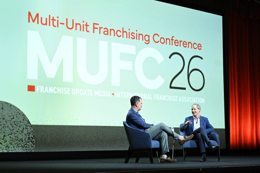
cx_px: 130
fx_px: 505
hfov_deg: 28.9
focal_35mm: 70
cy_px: 86
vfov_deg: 19.4
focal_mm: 70
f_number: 2.8
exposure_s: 1/160
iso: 1600
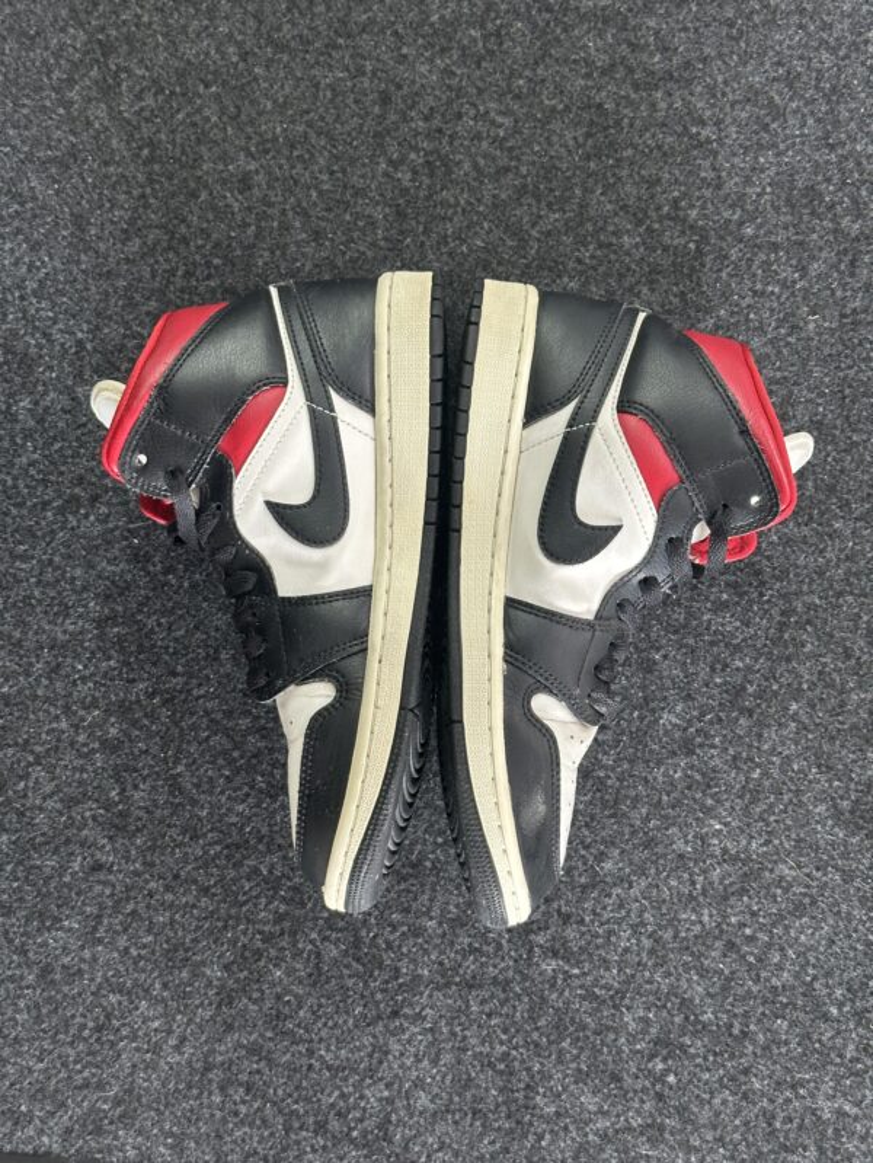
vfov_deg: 39.6
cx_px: 436
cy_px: 582
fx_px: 1613
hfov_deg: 30.3
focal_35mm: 48
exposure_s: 1/50
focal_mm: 6.86
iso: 200
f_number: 1.78
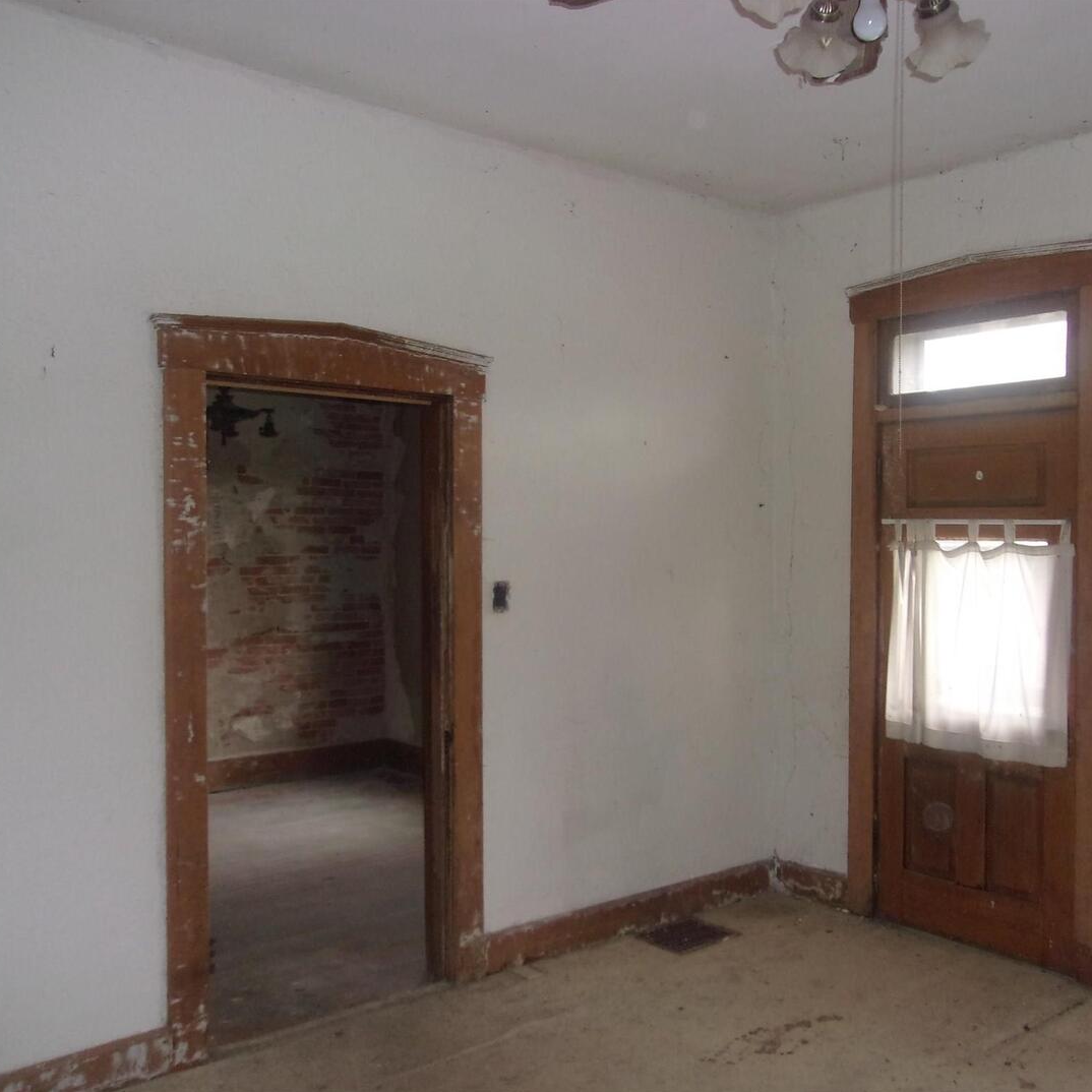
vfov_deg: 51.1
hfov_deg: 50.9
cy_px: 547
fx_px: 1142
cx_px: 621
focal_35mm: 32
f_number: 3
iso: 200
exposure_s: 1/34
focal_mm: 4.9
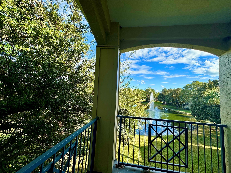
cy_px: 86
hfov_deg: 102.1
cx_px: 116
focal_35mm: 14
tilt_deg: +3.7
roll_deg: -4.1
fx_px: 93
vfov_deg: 85.7
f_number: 2.2
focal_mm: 2.22
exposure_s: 1/1072
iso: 50
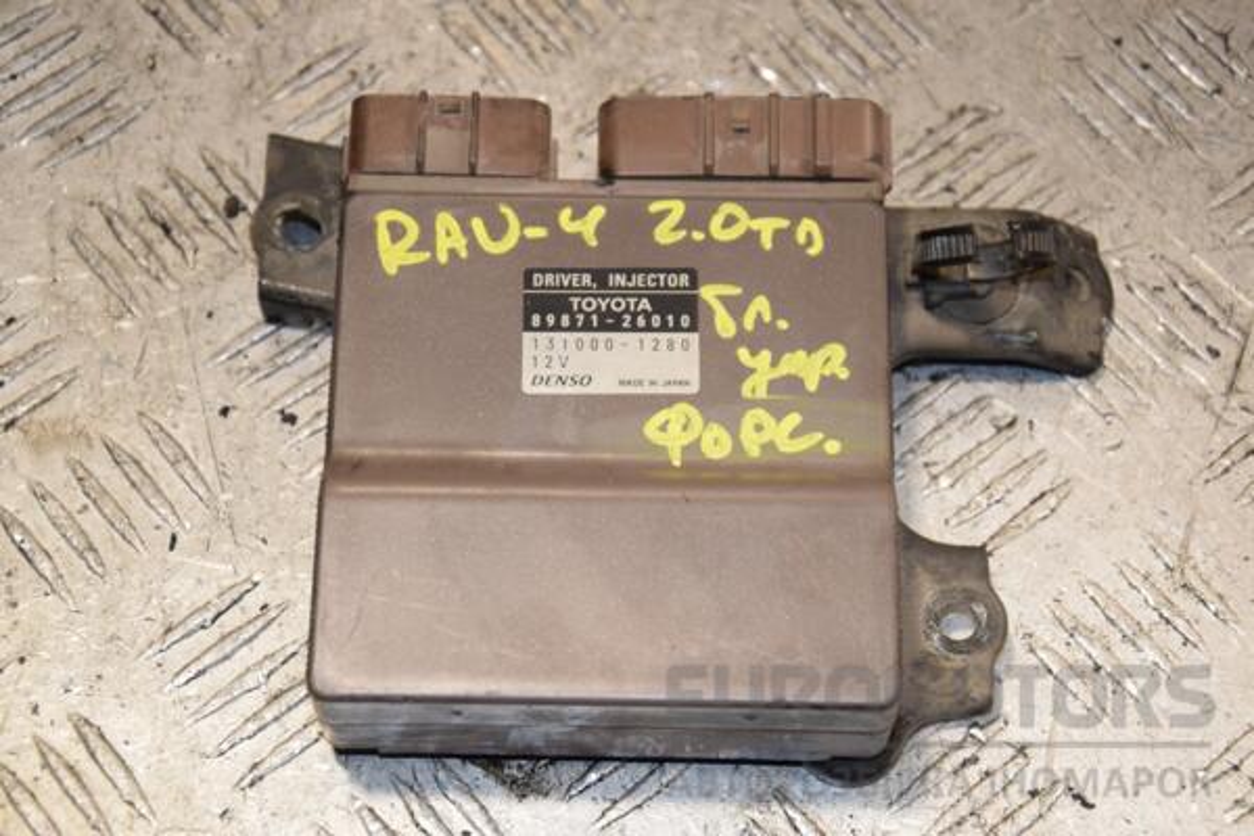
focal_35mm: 87
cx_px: 627
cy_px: 418
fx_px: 3030
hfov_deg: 23.4
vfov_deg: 15.7
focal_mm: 58
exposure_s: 1/200
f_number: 7.1
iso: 800
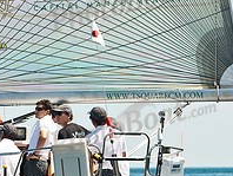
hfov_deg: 5.2
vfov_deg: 3.9
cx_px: -18
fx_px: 2574
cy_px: 77
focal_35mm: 382
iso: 640
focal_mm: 130
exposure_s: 1/1000
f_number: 7.1
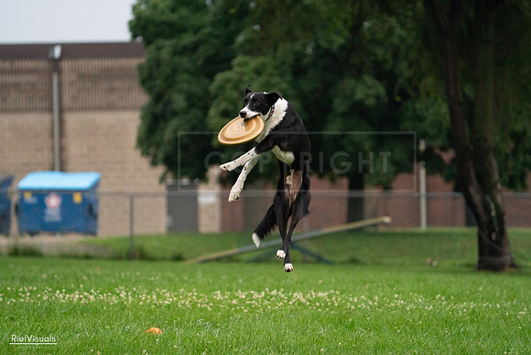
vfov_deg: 5.7
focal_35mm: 241
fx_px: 3555
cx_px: 266
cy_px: 178
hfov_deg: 8.5
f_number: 5.6
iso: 6400
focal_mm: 241
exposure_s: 1/1600
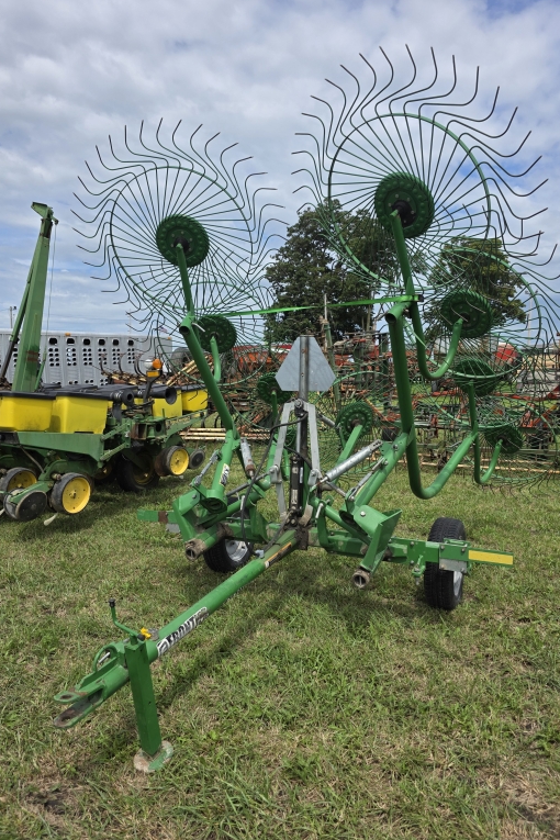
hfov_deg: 53.1
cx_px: 287
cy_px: 421
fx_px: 560
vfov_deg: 73.7
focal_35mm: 24
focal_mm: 6.3
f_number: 1.7
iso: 64
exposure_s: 1/7944
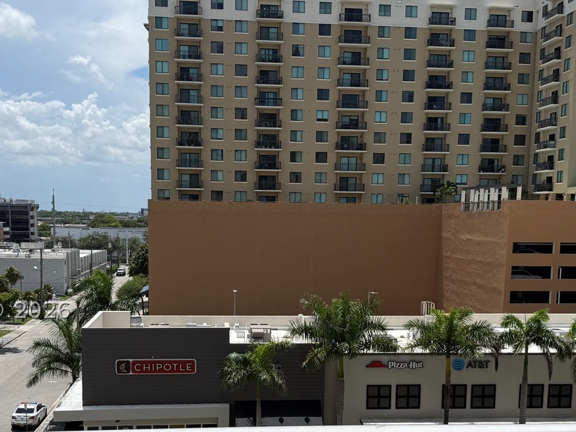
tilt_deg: -7.5
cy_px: 310
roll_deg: -0.7
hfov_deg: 42.9
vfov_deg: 32.4
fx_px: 732
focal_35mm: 44
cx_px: 272
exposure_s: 1/6711
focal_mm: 6.76
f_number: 1.78
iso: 80
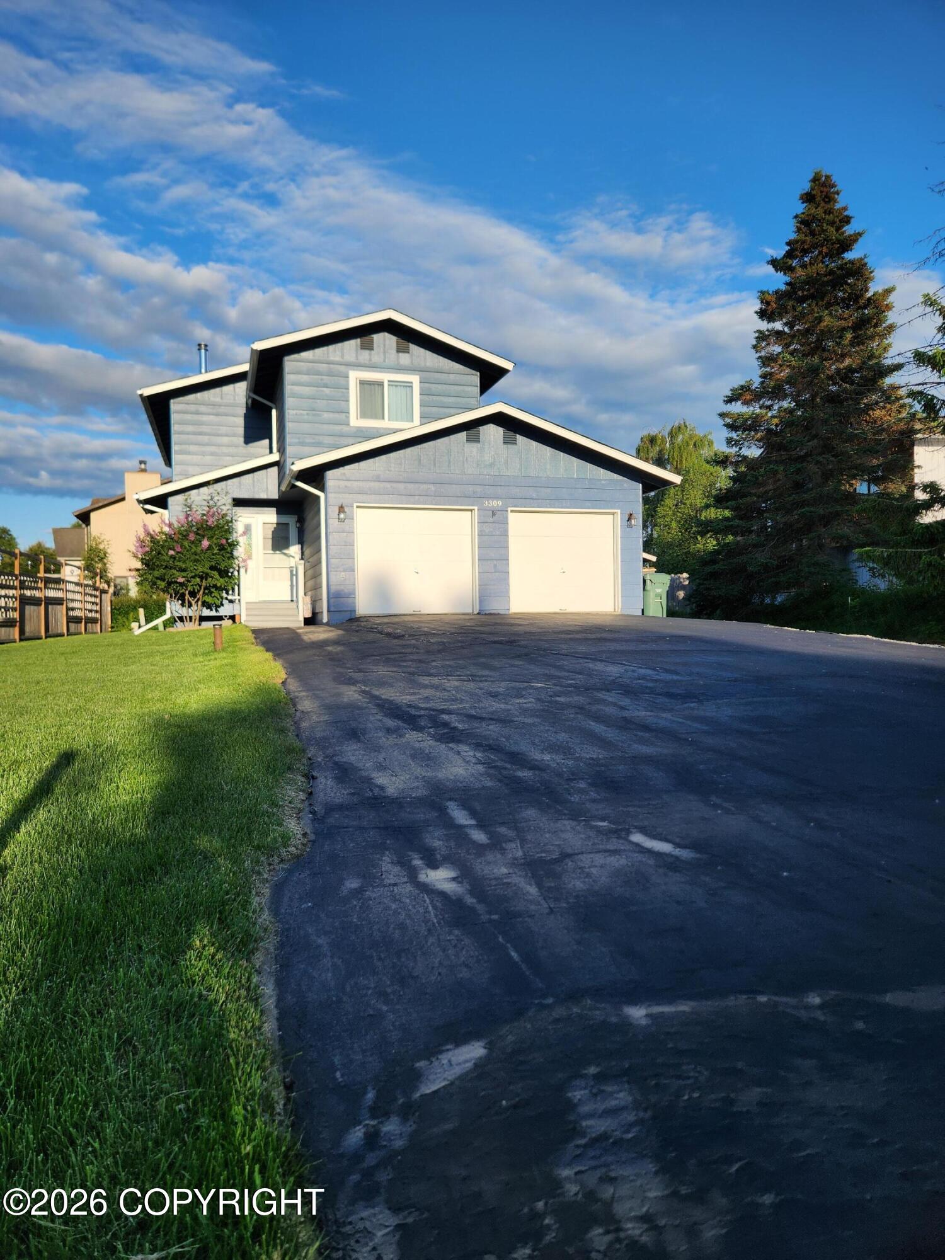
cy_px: 630
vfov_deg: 73.9
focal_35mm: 23
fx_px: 837
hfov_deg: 58.9
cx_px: 472
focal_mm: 5.4
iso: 20
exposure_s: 1/1497
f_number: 1.8
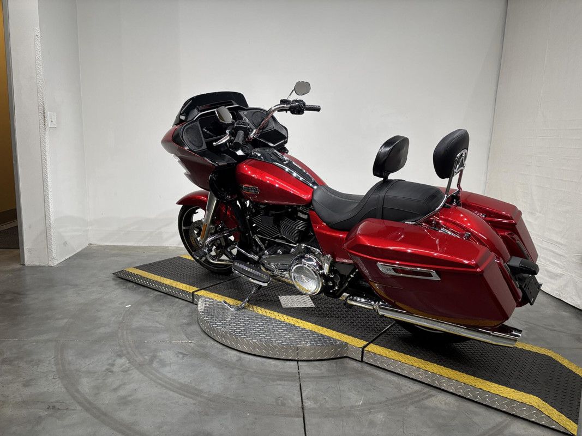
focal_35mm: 26
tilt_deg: -10.8
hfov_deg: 67.3
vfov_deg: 53.1
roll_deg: -1.7
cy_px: 218
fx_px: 437
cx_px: 291
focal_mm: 5.96
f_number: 1.6
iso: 125
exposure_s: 1/120
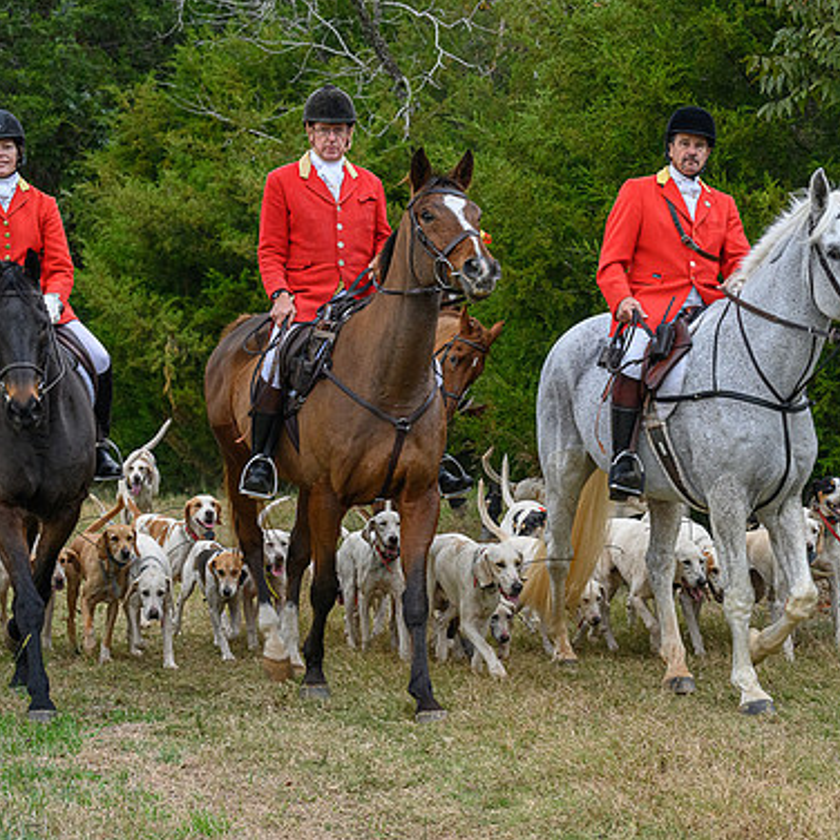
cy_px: 464
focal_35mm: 103
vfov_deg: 16.9
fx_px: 2828
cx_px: 561
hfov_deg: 16.9
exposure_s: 1/250
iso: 2000
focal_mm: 70
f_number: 5.6
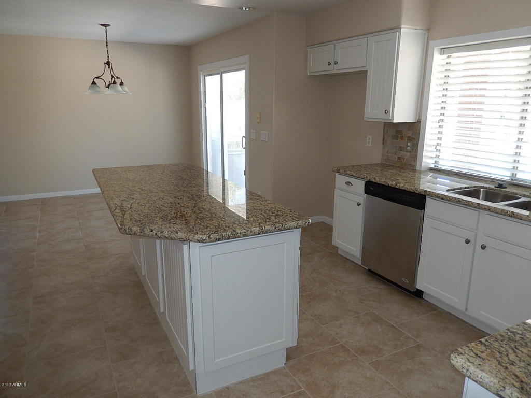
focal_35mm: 25
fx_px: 383
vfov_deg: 54.9
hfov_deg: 69.4
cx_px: 266
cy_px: 199
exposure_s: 1/30
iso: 160
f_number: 3.4
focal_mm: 4.5
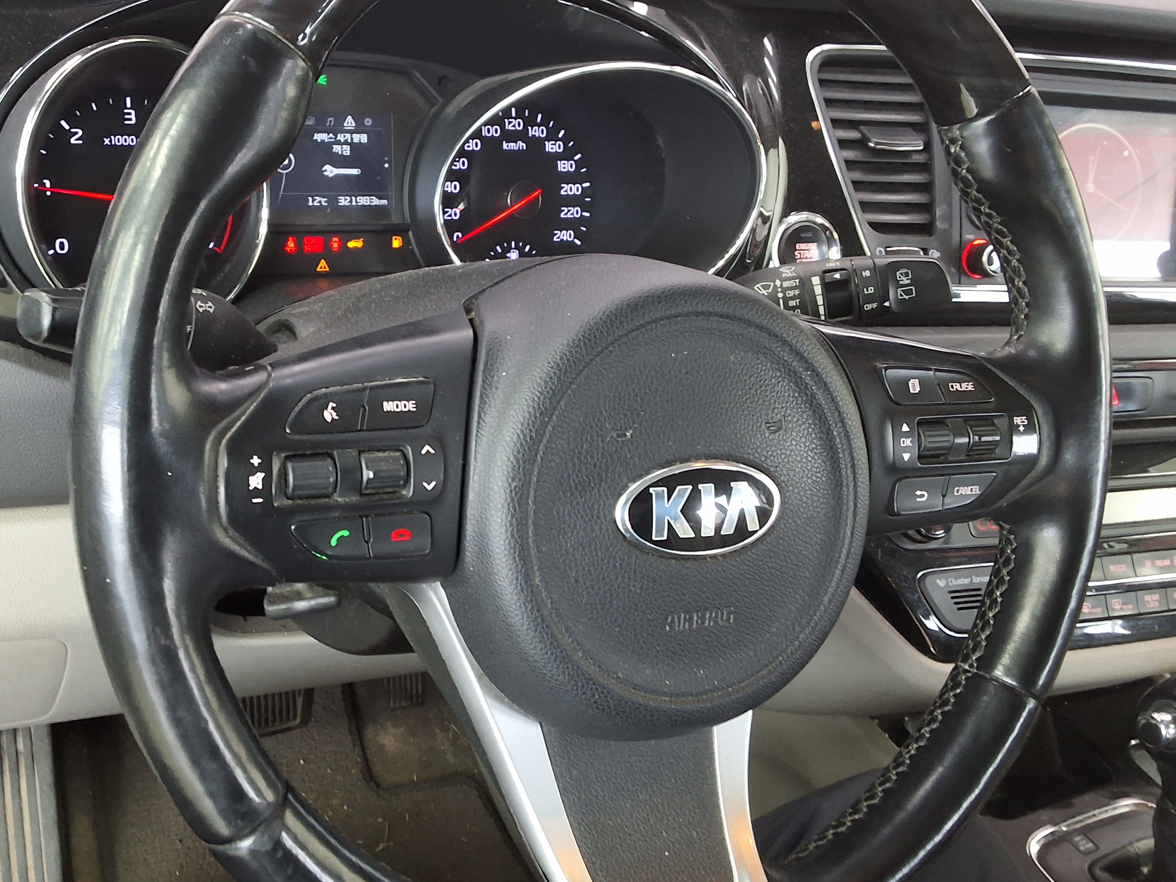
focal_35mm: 37
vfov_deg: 38.5
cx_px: 407
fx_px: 1257
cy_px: 356
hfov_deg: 49.4
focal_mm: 2.91
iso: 160
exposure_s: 1/30
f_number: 1.9
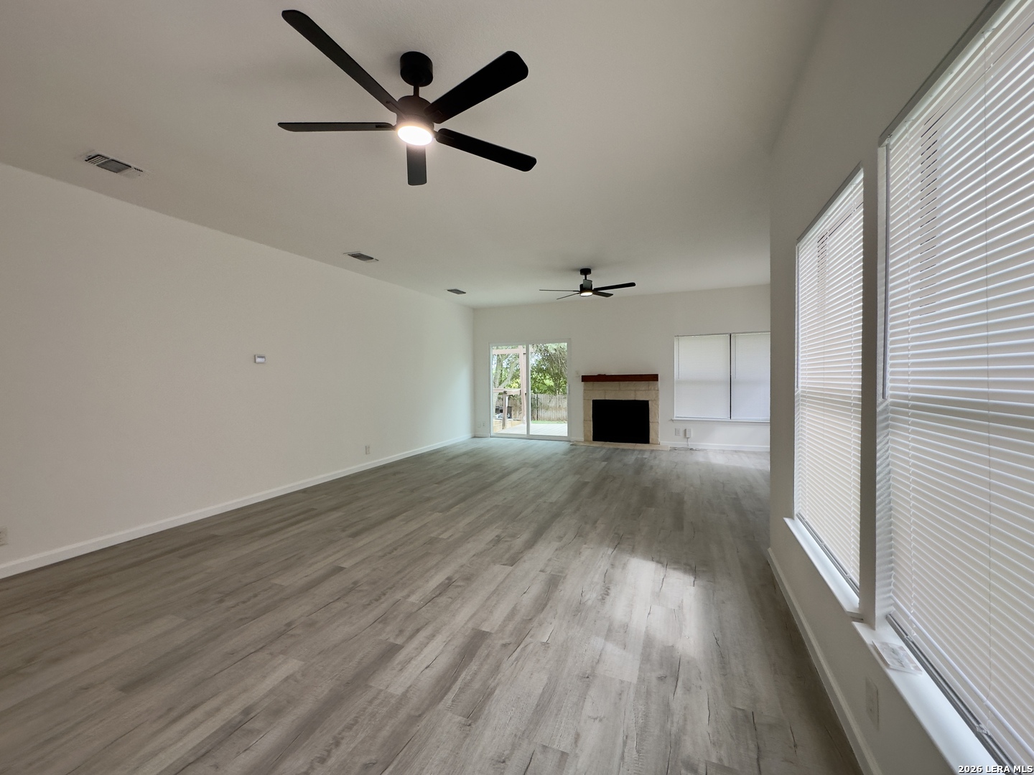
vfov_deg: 85.7
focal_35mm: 14
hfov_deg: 102.1
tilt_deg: -1.4
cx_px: 517
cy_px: 388
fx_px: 418
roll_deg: +1.0
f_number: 2.2
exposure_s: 1/125
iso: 80
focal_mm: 2.22
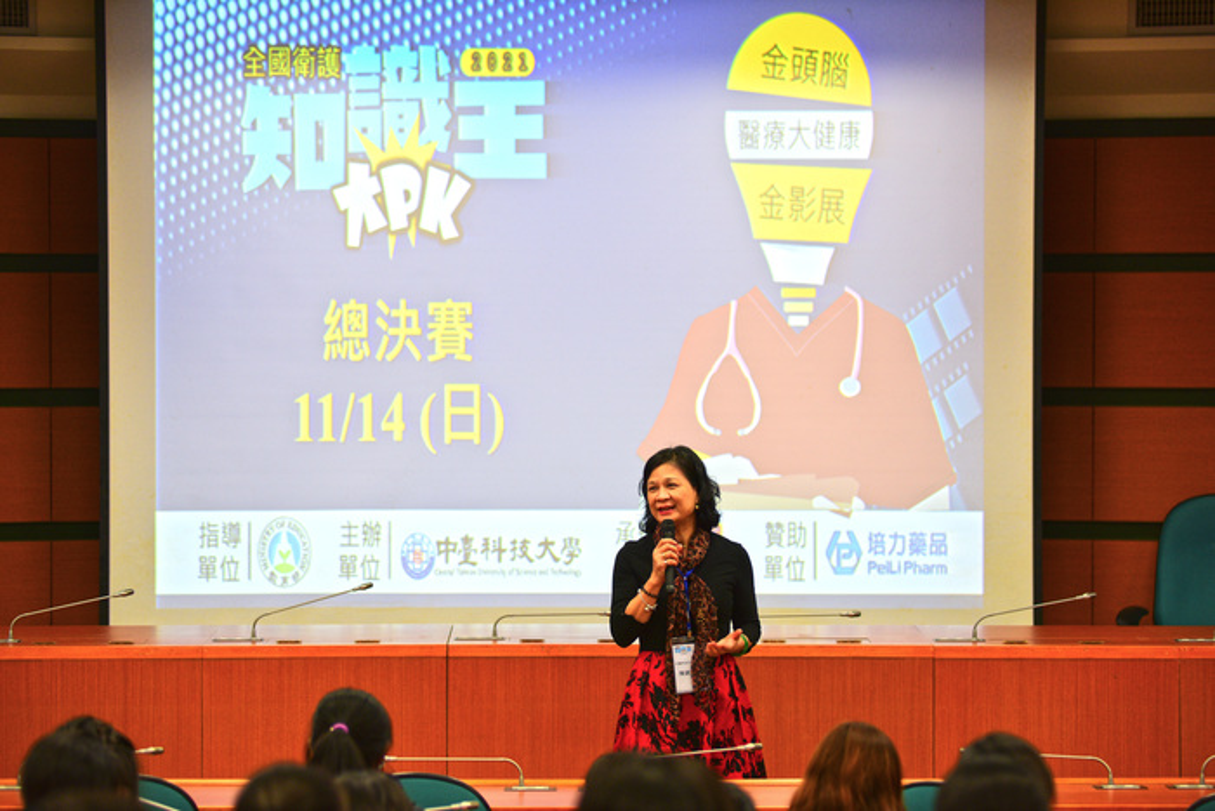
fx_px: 3781
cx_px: 608
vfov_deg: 12.2
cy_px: 406
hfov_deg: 18.3
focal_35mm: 112
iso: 800
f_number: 3.5
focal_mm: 112
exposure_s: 1/200
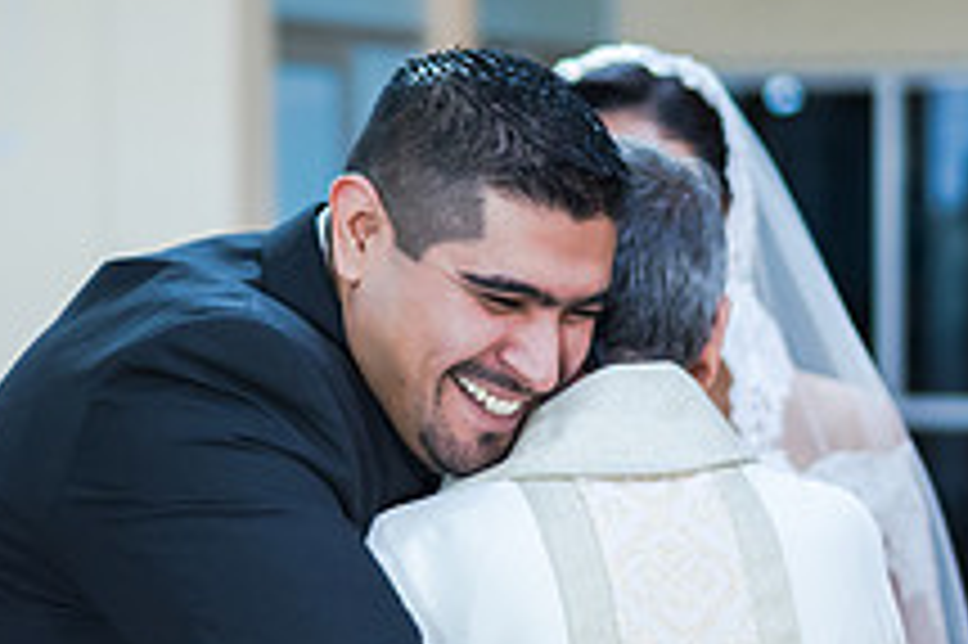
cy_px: 381
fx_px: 3627
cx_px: 450
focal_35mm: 135
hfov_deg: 15.2
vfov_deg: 10.1
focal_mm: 50
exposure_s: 1/160
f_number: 1.8
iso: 1600
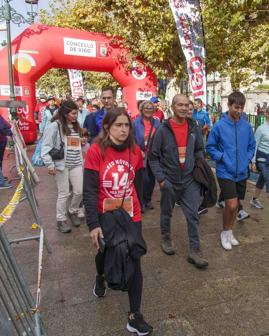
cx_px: 192
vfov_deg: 52.8
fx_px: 338
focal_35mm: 34
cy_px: 167
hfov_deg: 42.4
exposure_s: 1/640
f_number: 4
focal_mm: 16
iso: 125
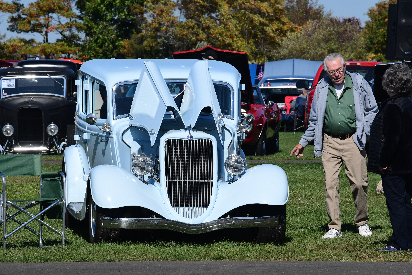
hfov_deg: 6.9
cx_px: 206
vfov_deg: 4.6
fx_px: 3433
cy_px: 138
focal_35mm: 300
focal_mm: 200
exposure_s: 1/3200
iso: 1600
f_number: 14
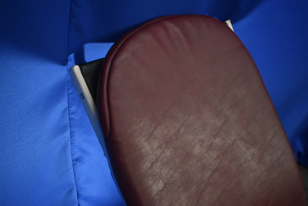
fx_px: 321
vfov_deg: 35.6
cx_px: 154
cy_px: 103
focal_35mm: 38
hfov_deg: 51.3
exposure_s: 1/125
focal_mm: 25
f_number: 4
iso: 1600
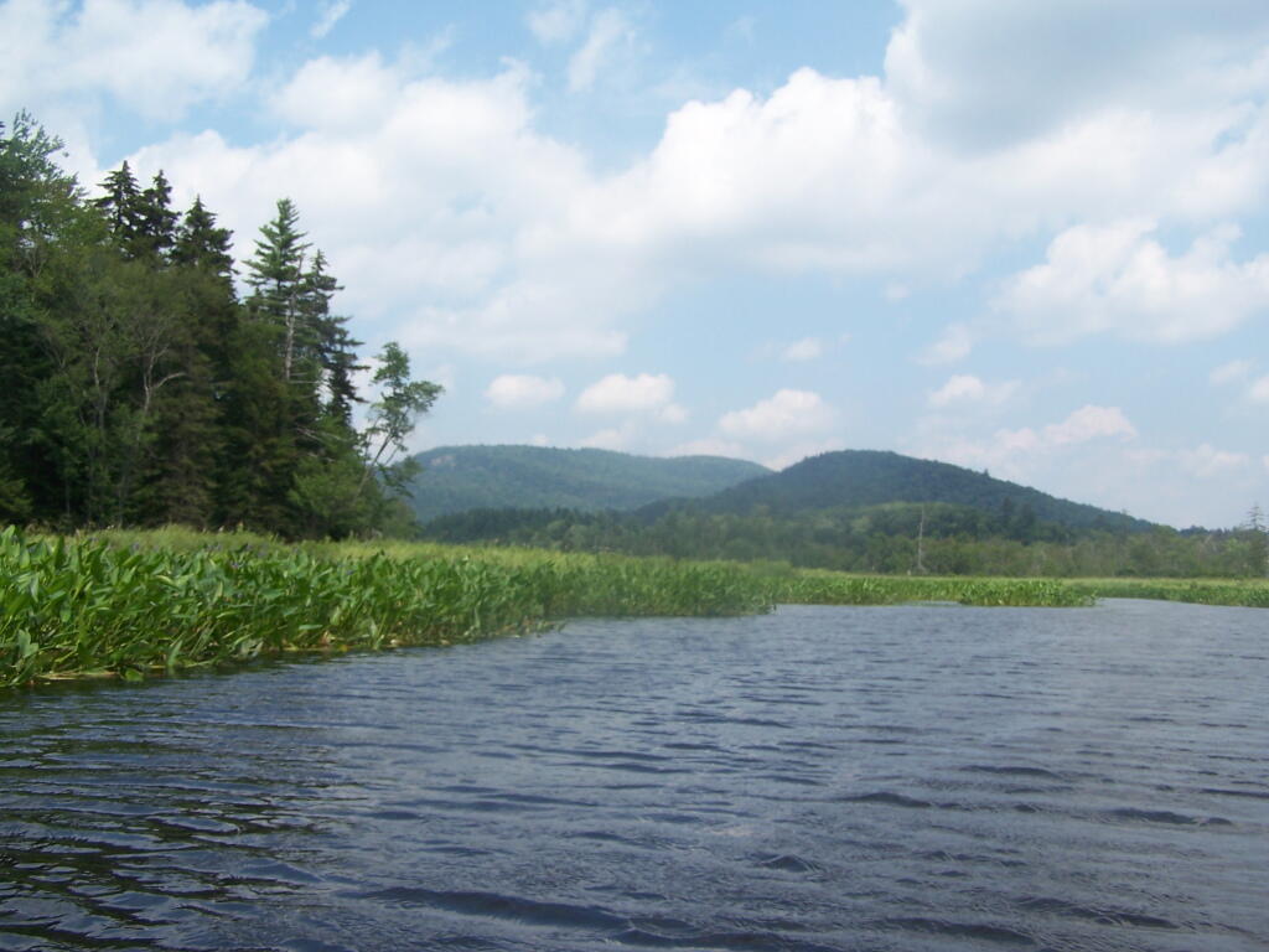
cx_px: 634
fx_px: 1393
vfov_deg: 37.7
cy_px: 476
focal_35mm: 38
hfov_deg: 49.0
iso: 80
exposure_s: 1/800
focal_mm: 6.3
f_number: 4
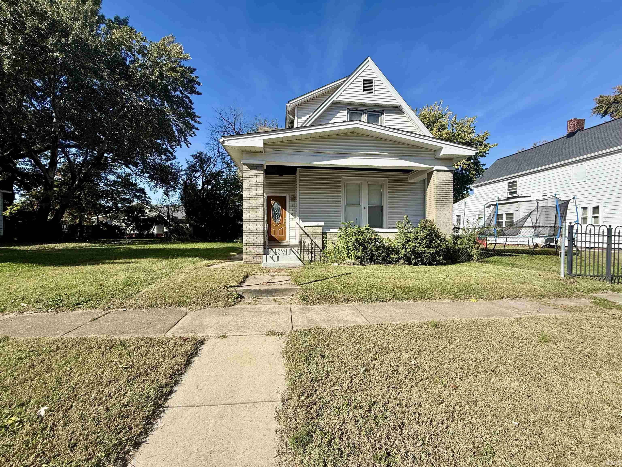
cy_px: 234
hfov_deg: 102.1
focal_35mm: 14
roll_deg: -0.3
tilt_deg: -0.5
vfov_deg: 85.7
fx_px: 252
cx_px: 311
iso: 50
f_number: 2.2
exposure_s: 1/1534
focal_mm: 2.22
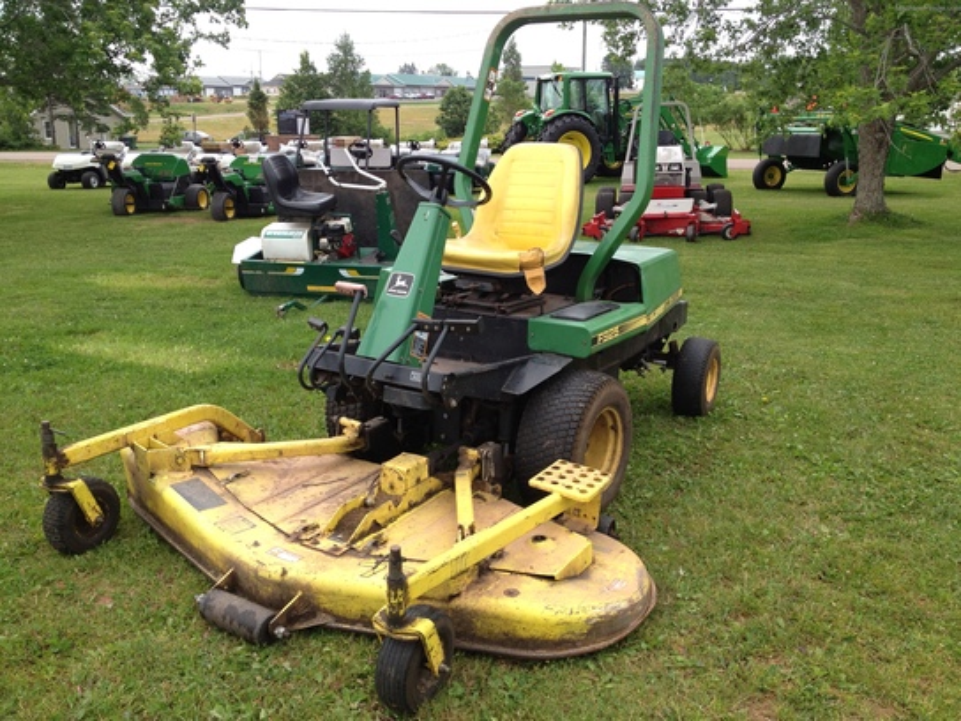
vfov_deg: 40.7
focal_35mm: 35
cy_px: 360
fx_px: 972
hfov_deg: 52.6
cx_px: 480
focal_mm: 4.28
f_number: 2.4
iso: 80
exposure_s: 1/378
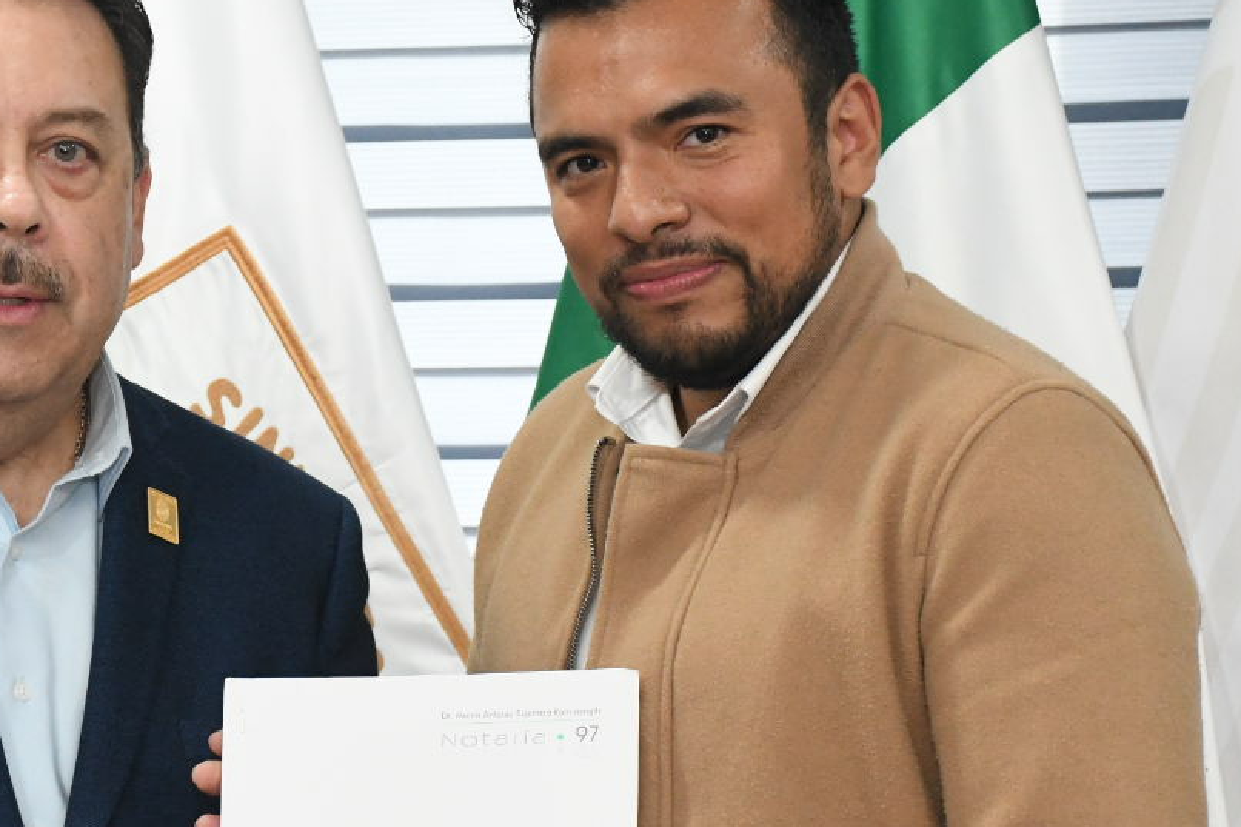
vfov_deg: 7.6
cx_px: 286
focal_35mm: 181
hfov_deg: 11.3
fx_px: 6238
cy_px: 627
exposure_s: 1/125
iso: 4000
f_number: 7.1
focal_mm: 60
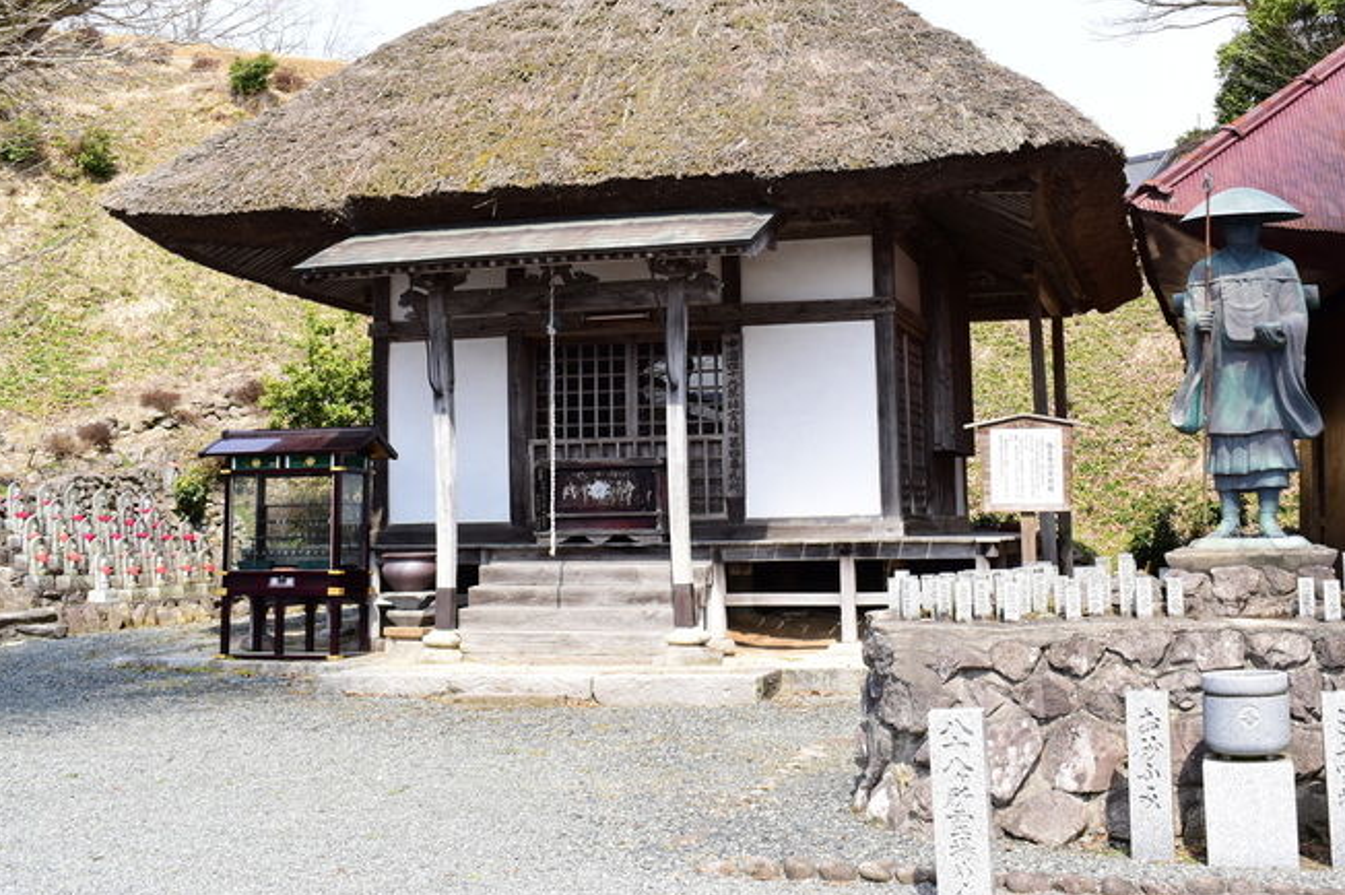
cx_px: 733
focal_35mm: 45
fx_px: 1680
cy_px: 343
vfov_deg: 29.7
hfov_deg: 43.6
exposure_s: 1/200
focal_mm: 24
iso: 125
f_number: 7.1
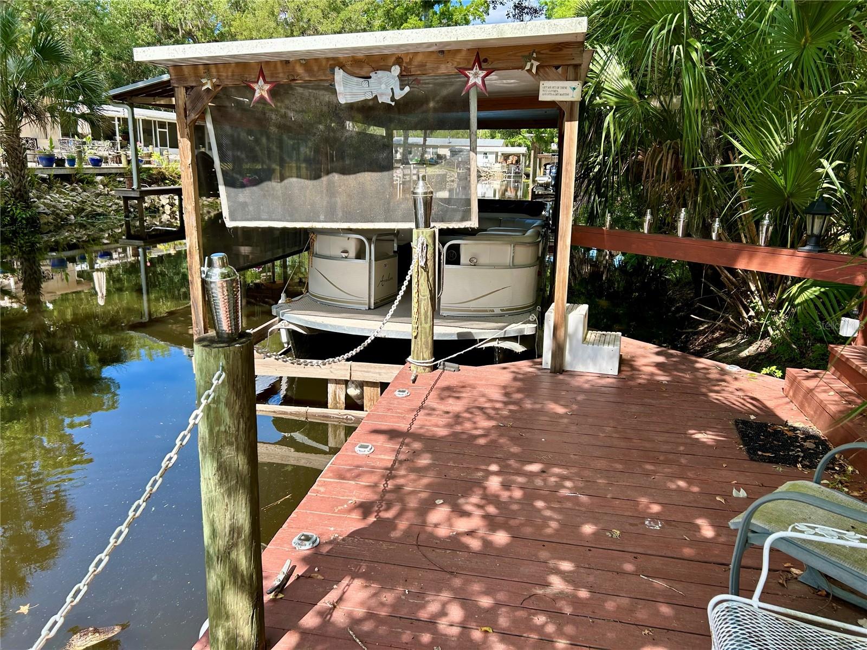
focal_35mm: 26
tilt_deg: -12.0
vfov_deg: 53.1
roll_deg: -1.4
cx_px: 434
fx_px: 651
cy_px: 325
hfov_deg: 67.3
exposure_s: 1/982
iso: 50
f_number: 1.5
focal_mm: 5.7
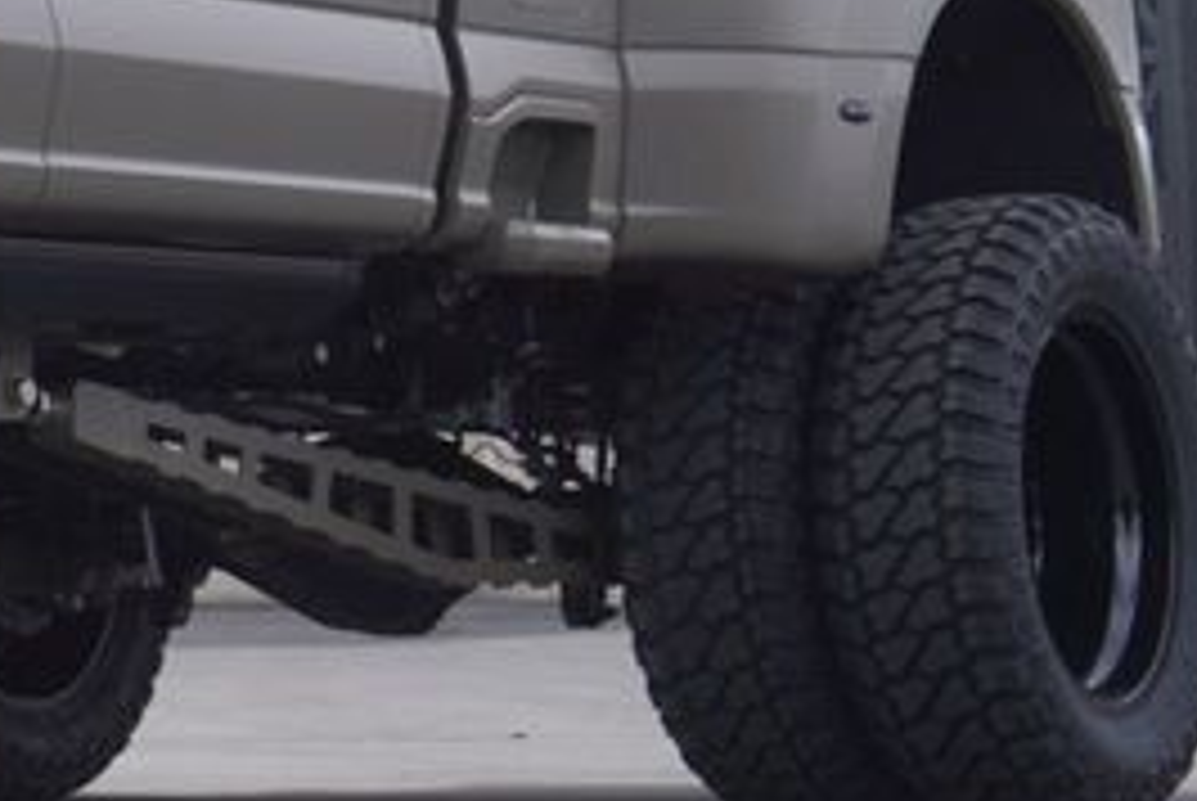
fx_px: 4993
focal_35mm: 150
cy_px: -279
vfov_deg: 9.0
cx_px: -788
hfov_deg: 12.7
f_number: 8
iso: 100
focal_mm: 26
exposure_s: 1/200
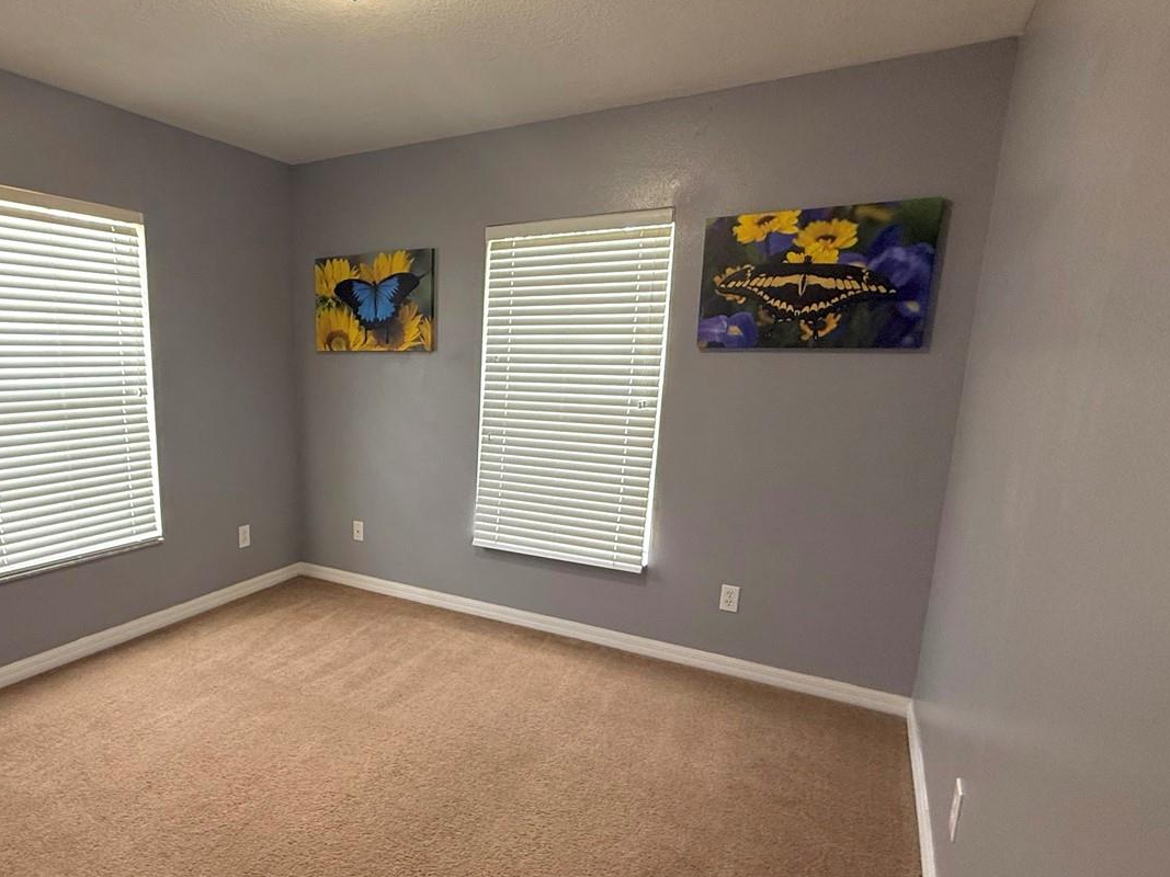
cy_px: 491
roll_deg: -1.6
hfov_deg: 77.0
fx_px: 710
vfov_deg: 63.2
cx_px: 411
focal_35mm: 21
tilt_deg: -10.4
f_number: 2.2
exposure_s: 1/120
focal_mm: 2.22
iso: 250
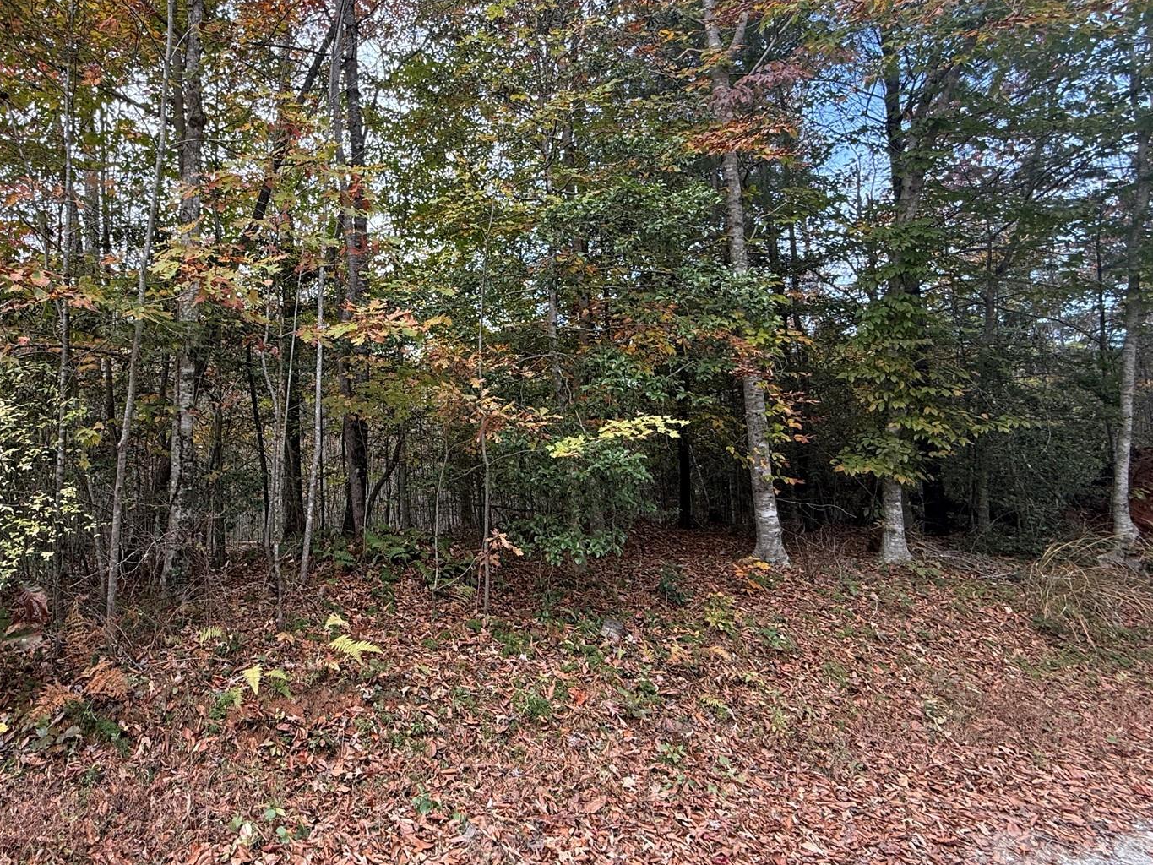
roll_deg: +1.3
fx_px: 700
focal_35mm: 21
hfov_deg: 76.8
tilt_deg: +8.7
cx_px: 398
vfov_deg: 62.9
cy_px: 349
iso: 64
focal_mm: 2.22
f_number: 2.2
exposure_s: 1/165
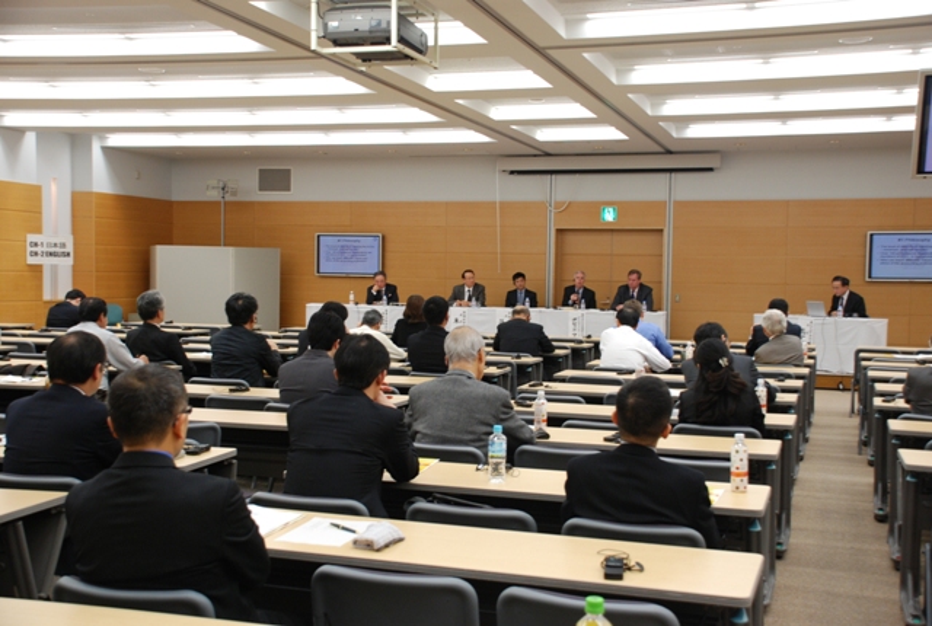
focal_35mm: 42
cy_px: 313
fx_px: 1090
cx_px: 466
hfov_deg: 46.3
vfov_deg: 32.1
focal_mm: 28
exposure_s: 1/40
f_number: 4
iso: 400
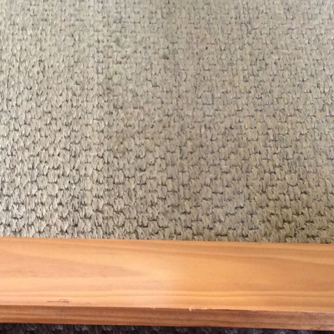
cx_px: 115
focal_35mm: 77
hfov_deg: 22.4
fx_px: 841
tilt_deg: -52.3
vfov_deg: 22.1
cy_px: 273
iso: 160
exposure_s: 1/25
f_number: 2.4
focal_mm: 3.3
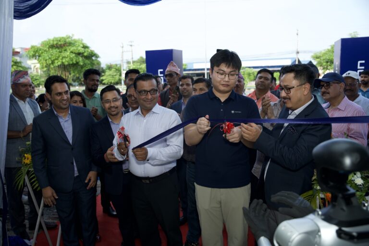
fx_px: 315
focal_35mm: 31
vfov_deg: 42.7
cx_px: 184
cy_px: 123
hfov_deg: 60.8
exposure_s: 1/250
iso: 100
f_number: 3.5
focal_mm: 30.7
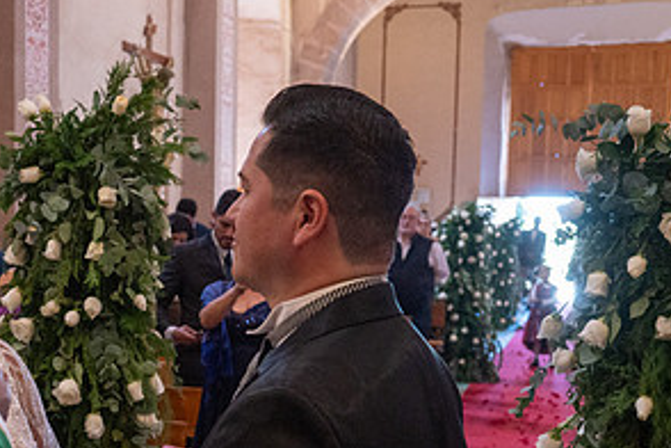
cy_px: 351
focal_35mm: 69
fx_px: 1286
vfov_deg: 19.6
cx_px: 23
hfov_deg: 27.8
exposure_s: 1/100
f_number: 5
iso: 2500
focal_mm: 35
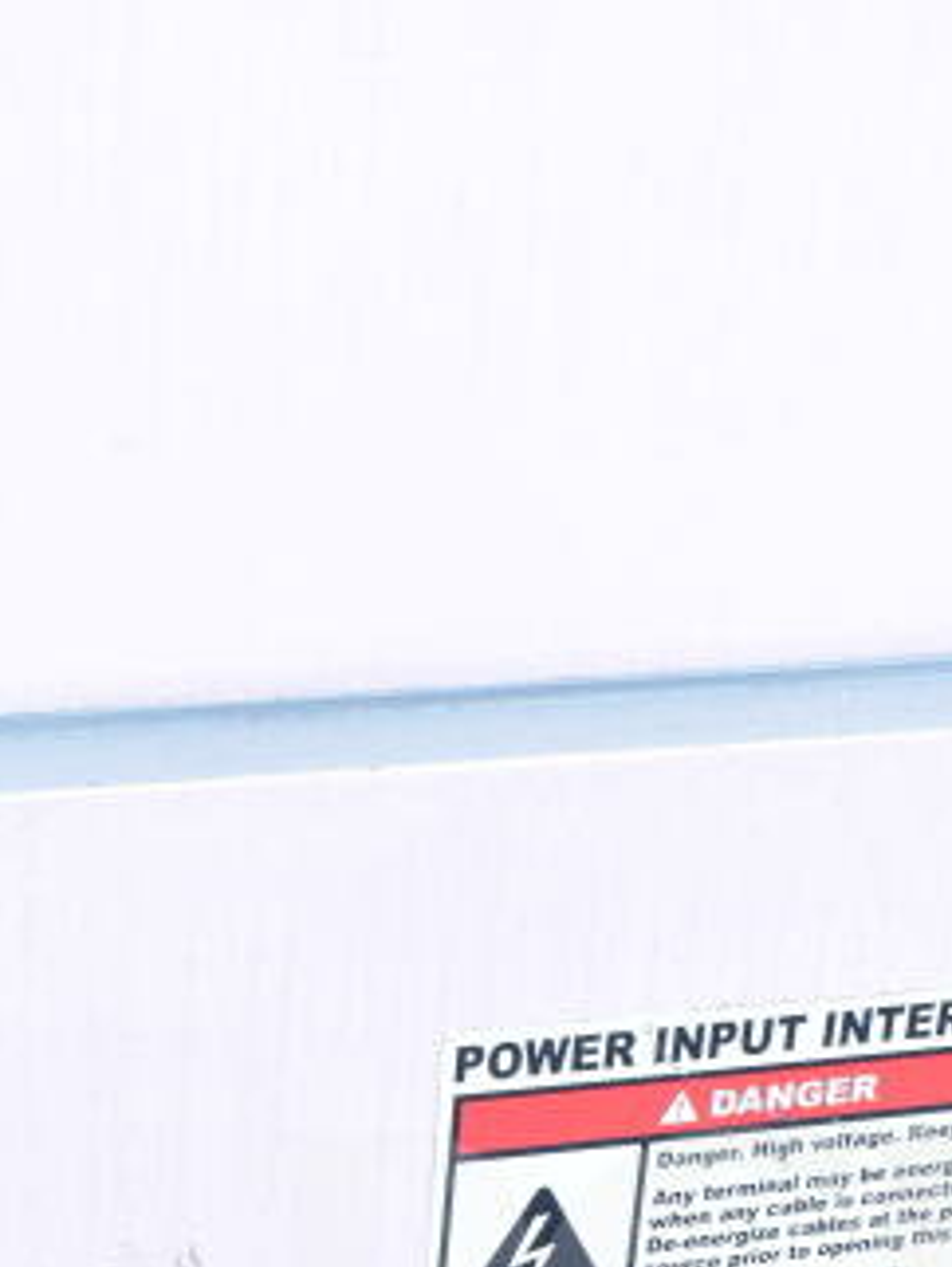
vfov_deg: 18.4
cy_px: 1440
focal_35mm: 102
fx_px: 3749
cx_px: 625
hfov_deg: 14.5
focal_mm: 25
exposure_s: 1/320
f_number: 9
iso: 1600
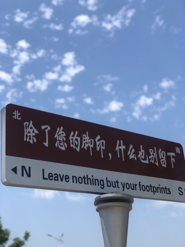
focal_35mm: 57
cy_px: 124
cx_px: 92
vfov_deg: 33.8
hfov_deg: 25.7
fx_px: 406
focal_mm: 6.6
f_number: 2.8
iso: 20
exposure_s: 1/685
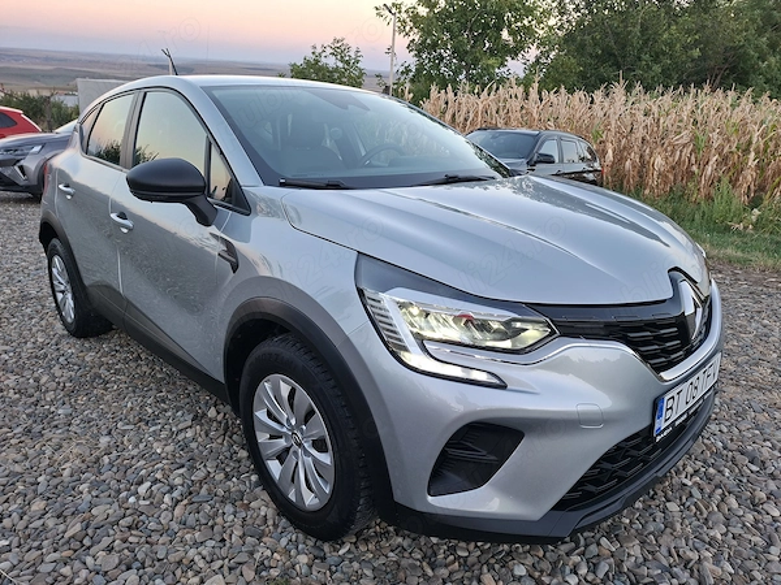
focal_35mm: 23
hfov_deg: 73.9
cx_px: 390
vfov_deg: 58.9
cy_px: 292
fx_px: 519
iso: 64
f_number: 1.8
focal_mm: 5.54
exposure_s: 1/100
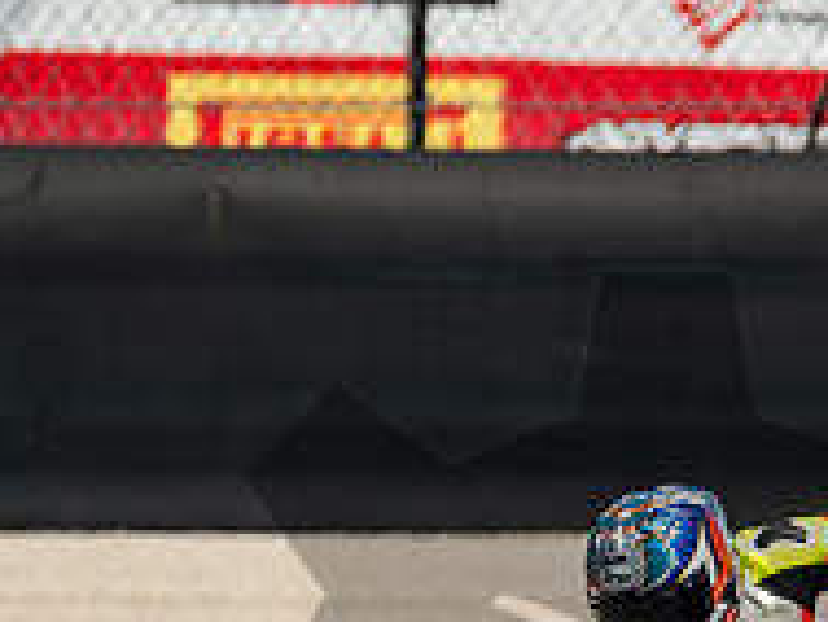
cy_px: 808
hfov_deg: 1.1
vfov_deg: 0.8
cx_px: 666
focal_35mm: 1769
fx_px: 42341
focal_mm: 400
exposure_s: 1/1000
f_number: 5.6
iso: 500
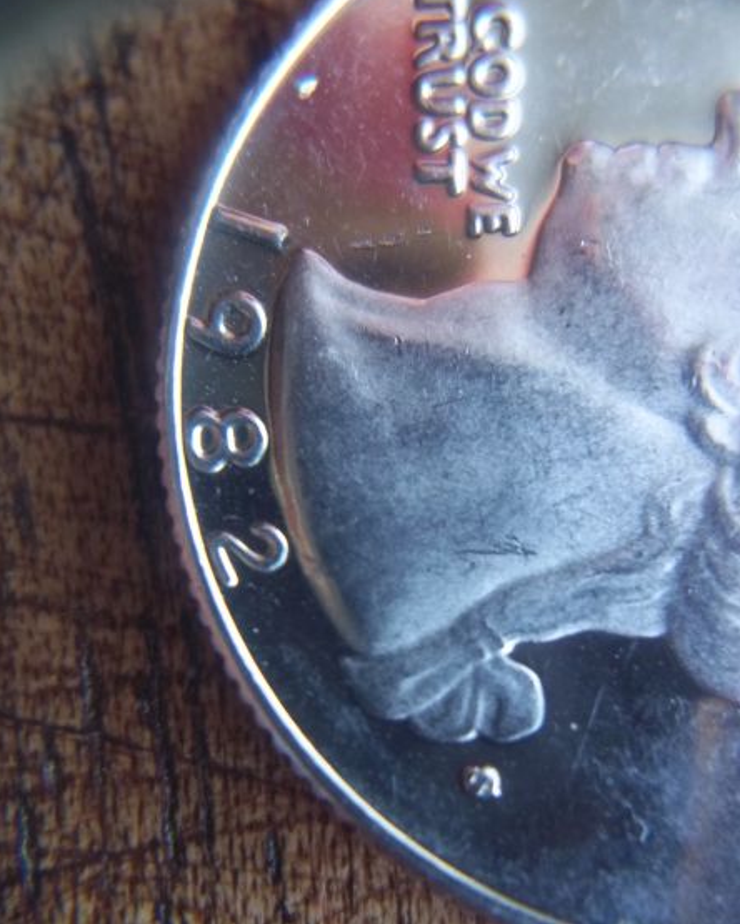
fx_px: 1040
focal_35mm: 38
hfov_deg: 39.2
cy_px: 426
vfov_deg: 47.9
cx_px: 370
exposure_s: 1/30
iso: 160
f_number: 3.1
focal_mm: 6.5
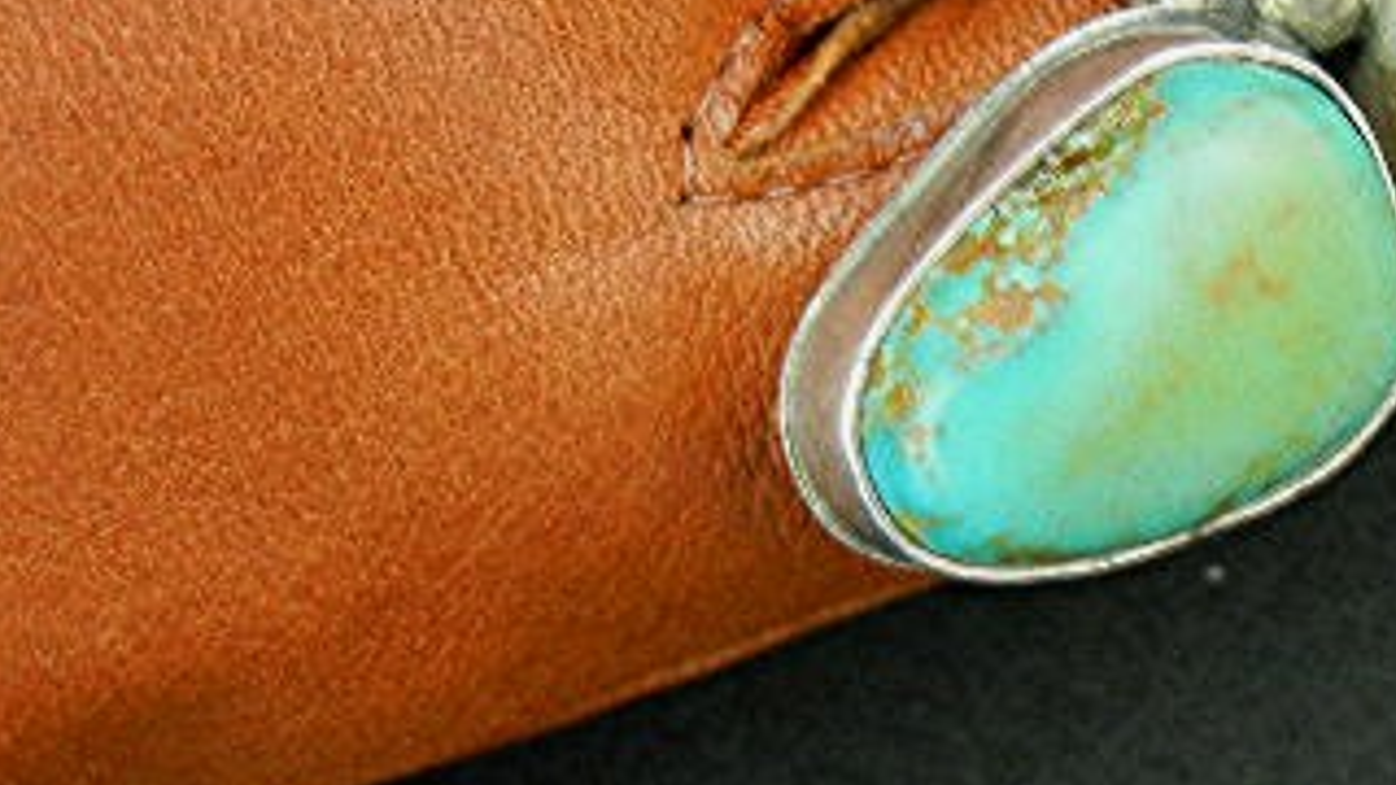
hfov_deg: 11.0
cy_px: 266
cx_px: 1383
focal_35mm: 194
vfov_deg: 6.3
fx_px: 7181
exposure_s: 1/2.1
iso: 200
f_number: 4.4
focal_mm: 16
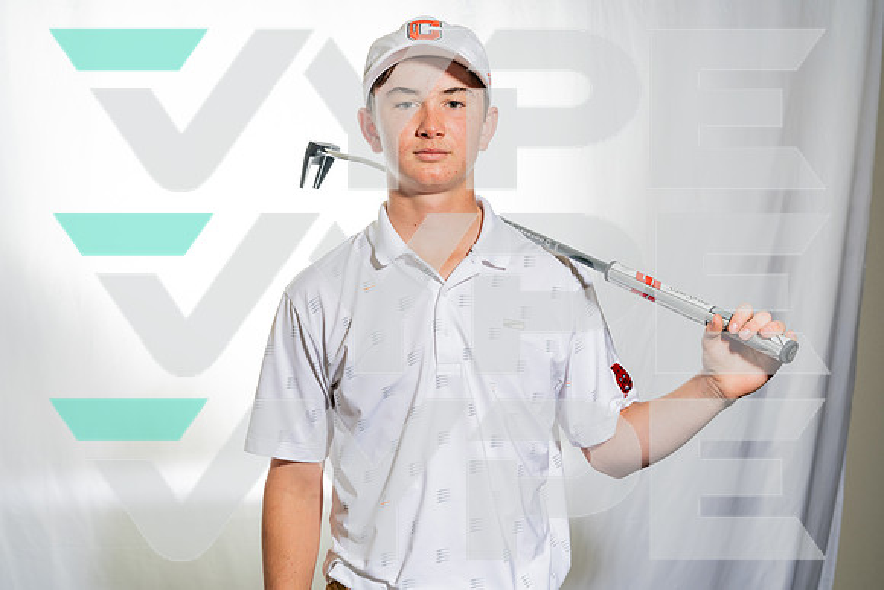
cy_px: 295
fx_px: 1228
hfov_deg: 39.6
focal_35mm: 50
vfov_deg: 27.0
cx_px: 442
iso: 100
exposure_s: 1/250
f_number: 7.1
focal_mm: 50
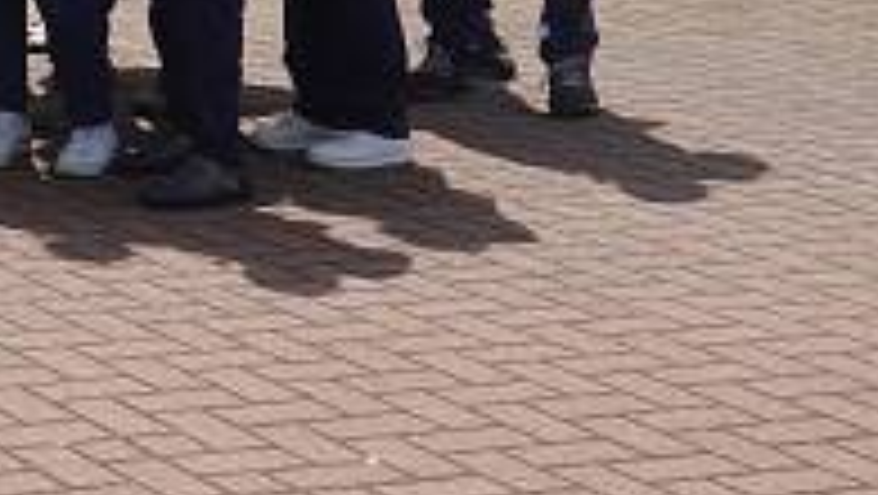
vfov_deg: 9.2
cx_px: -842
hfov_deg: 14.1
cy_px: -272
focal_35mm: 129
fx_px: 3005
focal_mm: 11.29
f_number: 5.6
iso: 100
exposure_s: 1/320
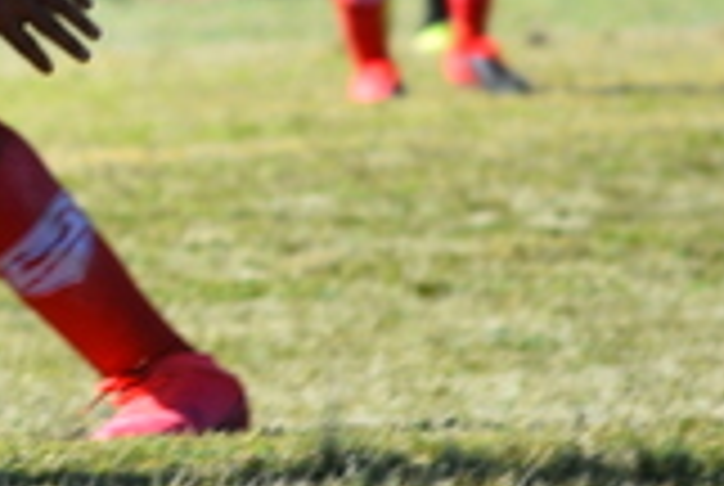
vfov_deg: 1.3
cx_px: -814
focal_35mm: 1042
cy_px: -117
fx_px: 20994
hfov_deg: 2.0
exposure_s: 1/500
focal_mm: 140
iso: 125
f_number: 5.6
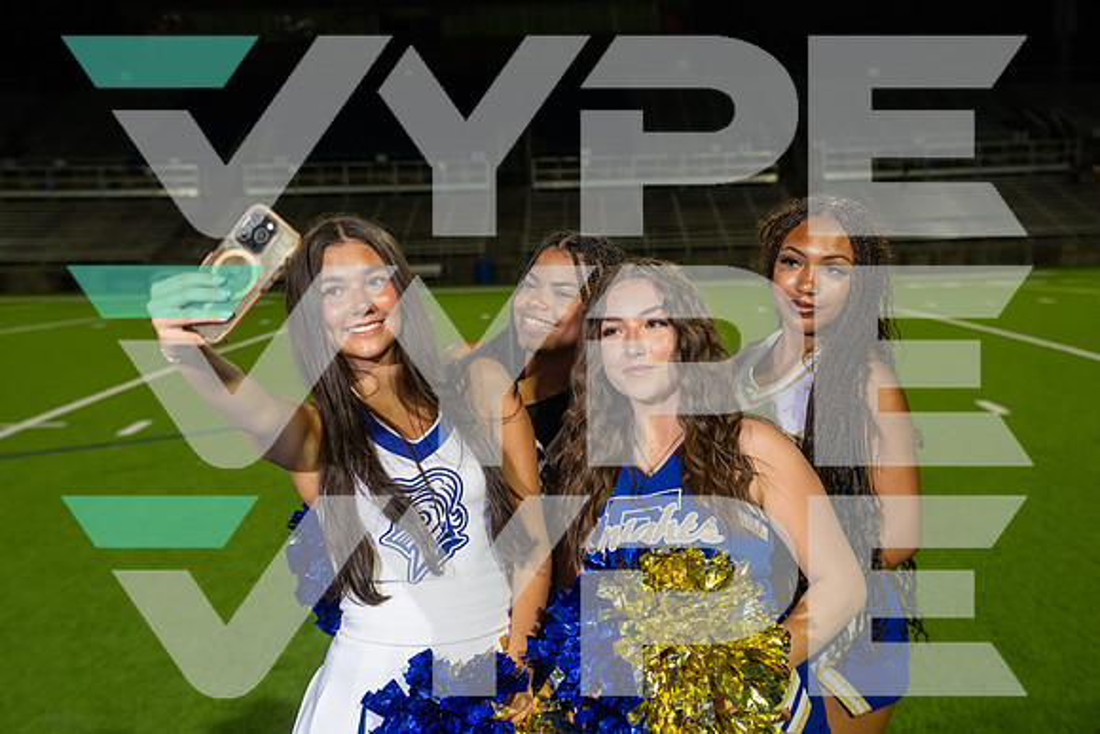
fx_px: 1406
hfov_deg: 42.7
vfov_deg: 29.3
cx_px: 550
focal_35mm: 46
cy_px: 367
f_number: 4
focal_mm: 46
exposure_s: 1/200
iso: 1000
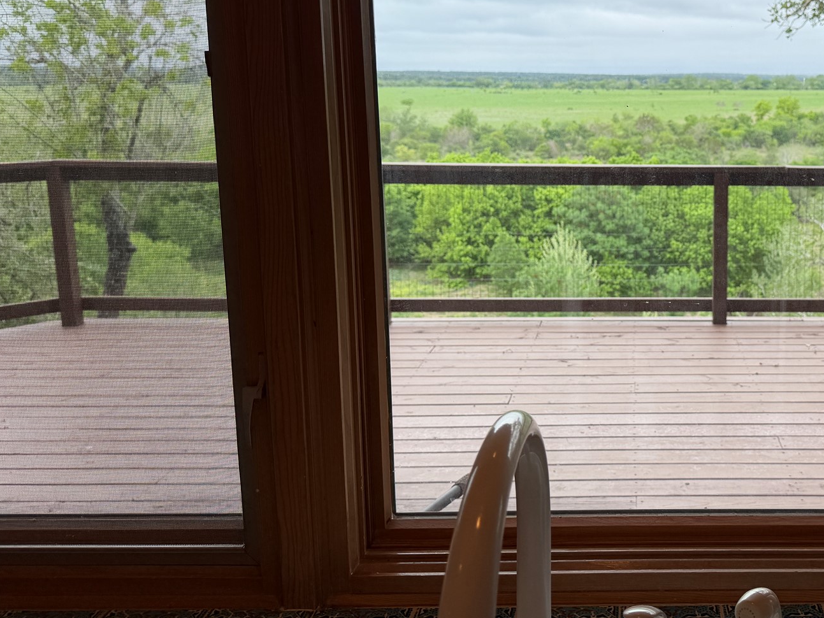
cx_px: 649
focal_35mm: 38
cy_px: 229
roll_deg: +0.2
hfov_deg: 46.6
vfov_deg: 37.5
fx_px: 905
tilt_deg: -9.4
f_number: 1.78
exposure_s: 1/535
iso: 80
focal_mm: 6.76
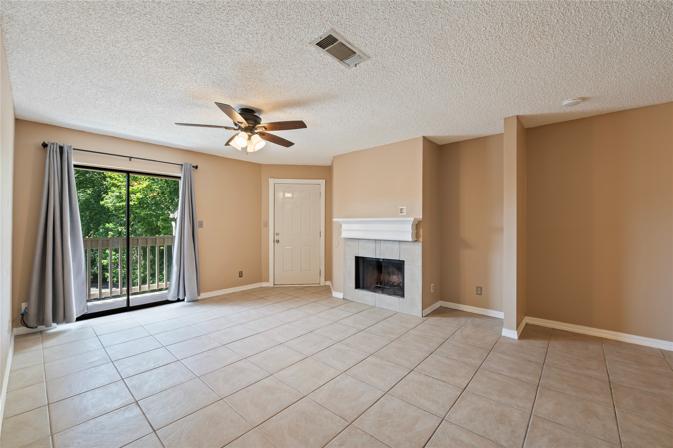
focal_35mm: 15
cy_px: 224
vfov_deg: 77.2
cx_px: 336
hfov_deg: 100.4
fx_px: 280
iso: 125
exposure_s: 1/4
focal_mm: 15
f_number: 6.3
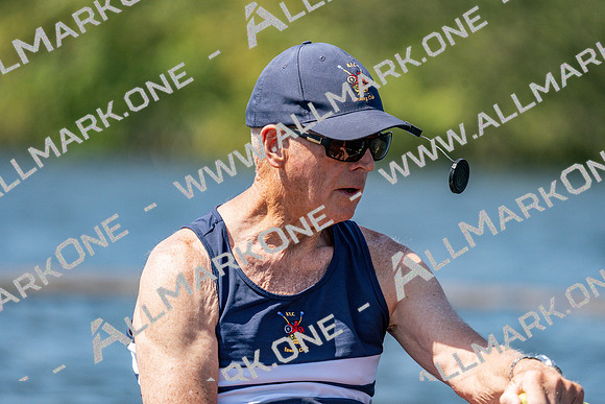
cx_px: 302
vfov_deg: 3.0
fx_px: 7715
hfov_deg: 4.5
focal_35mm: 459
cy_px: 202
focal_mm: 459
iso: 500
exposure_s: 1/2000
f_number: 6.3
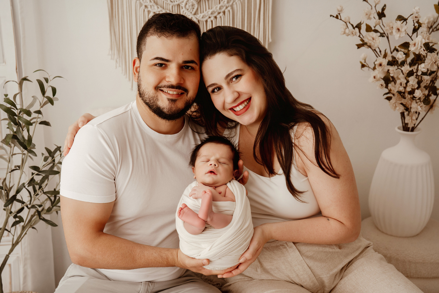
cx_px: 220
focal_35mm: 50
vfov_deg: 27.0
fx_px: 610
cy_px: 146
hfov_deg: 39.6
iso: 500
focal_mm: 50
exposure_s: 1/160
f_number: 4.5
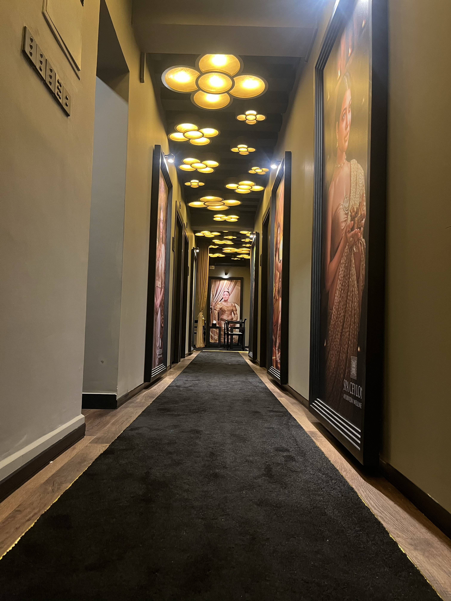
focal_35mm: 26
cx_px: 226
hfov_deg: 53.1
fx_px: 452
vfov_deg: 67.3
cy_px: 300
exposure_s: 1/50
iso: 250
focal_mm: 5.1
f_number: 1.6
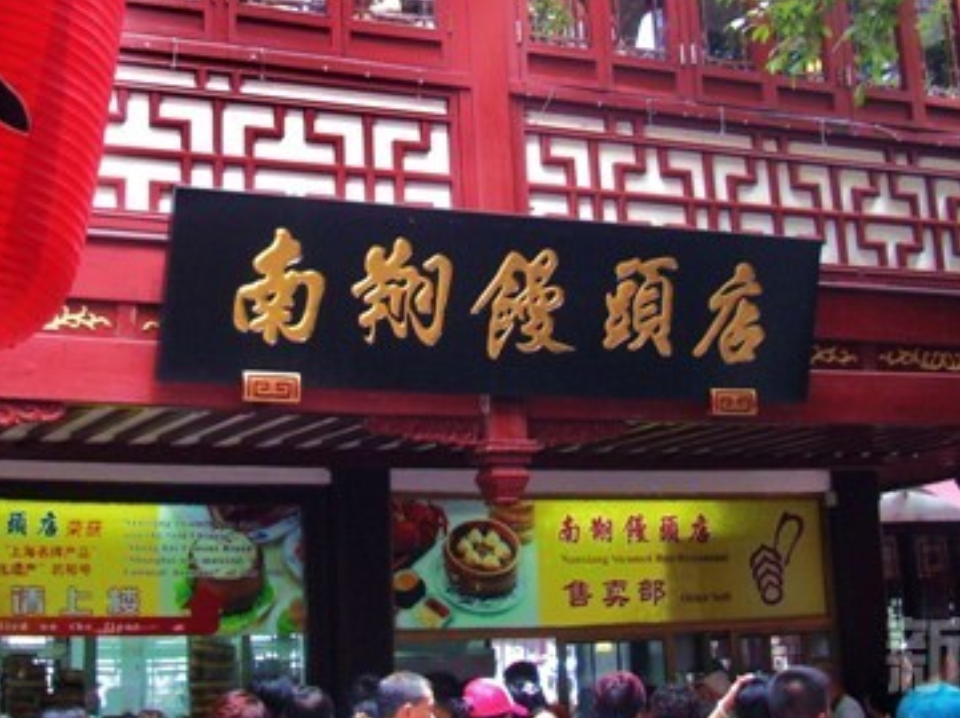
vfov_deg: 23.2
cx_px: 428
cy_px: 136
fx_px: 1718
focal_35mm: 62
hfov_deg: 31.2
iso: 100
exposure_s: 1/50
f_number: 2.6
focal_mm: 5.8
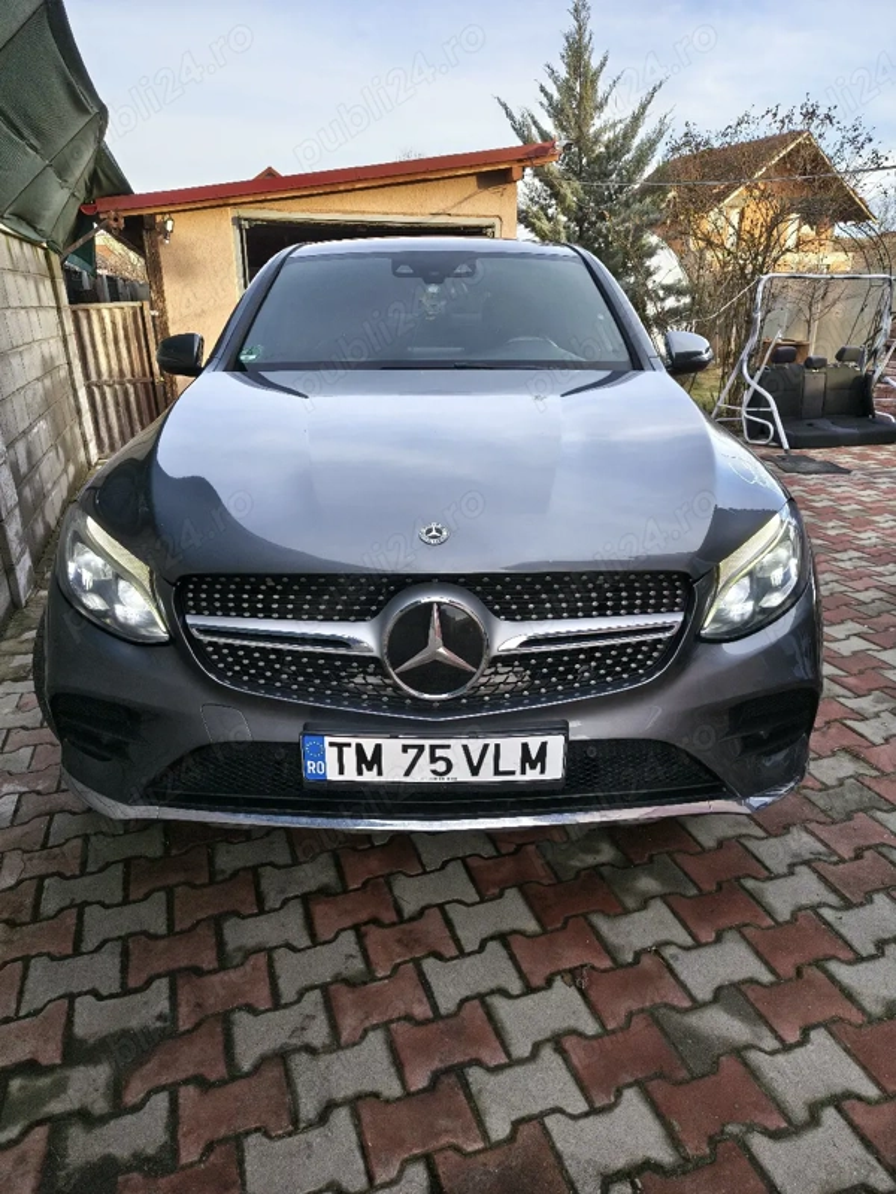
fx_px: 828
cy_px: 597
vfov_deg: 71.6
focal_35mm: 24
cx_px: 448
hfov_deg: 56.8
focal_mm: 5.56
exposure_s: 1/120
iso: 113
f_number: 1.8
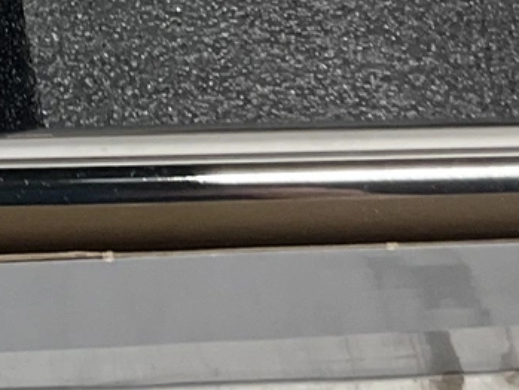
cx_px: -174
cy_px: -505
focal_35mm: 166
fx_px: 2490
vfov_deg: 8.3
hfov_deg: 11.6
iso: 40
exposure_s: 1/60
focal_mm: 3
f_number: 1.8
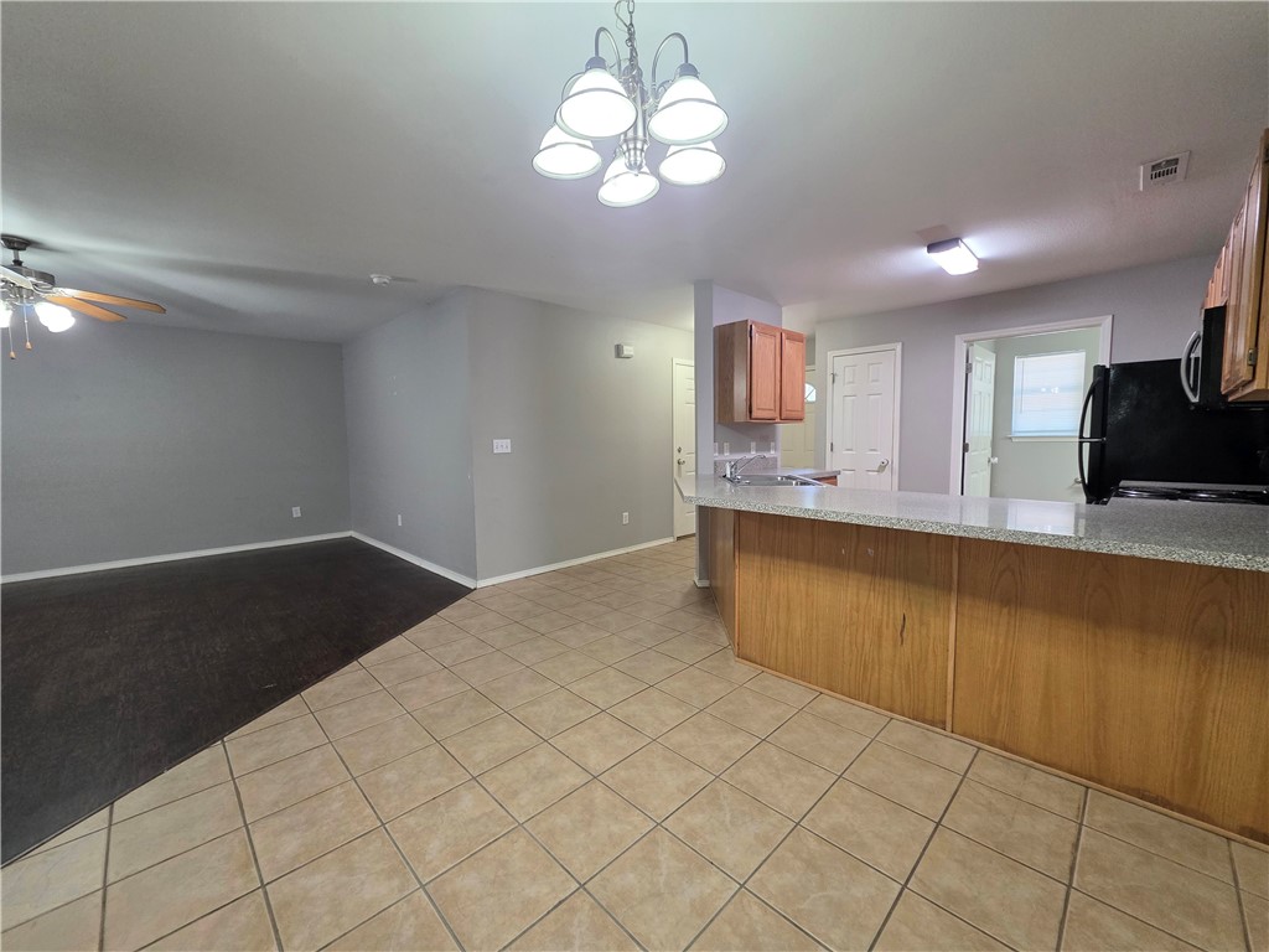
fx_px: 477
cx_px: 634
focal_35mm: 13
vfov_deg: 89.9
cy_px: 476
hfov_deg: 106.2
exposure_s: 1/120
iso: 250
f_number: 1.9
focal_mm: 2.2
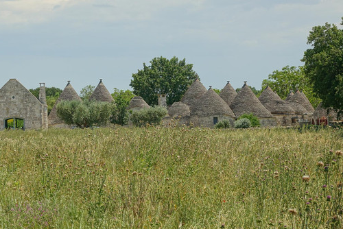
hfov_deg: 14.4
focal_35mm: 142
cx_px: 129
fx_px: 1354
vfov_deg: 9.7
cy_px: 119
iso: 100
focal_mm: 40.73
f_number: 4.5
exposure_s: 1/400
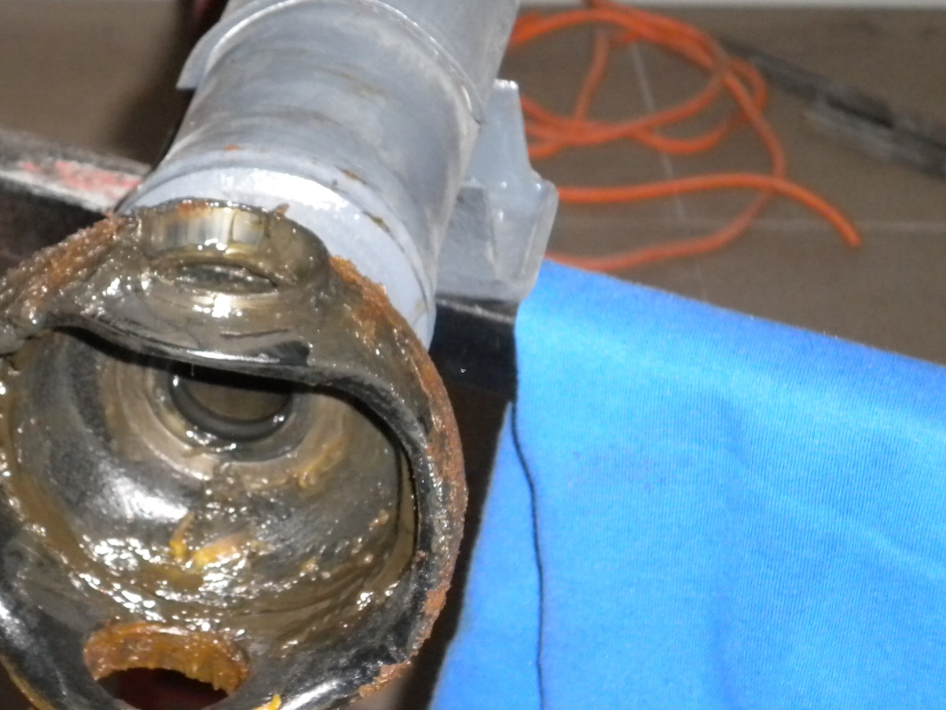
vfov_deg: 11.8
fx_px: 3443
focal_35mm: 126
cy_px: 316
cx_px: 243
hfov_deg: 15.6
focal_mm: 14.3
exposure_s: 1/60
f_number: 5.1
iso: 400
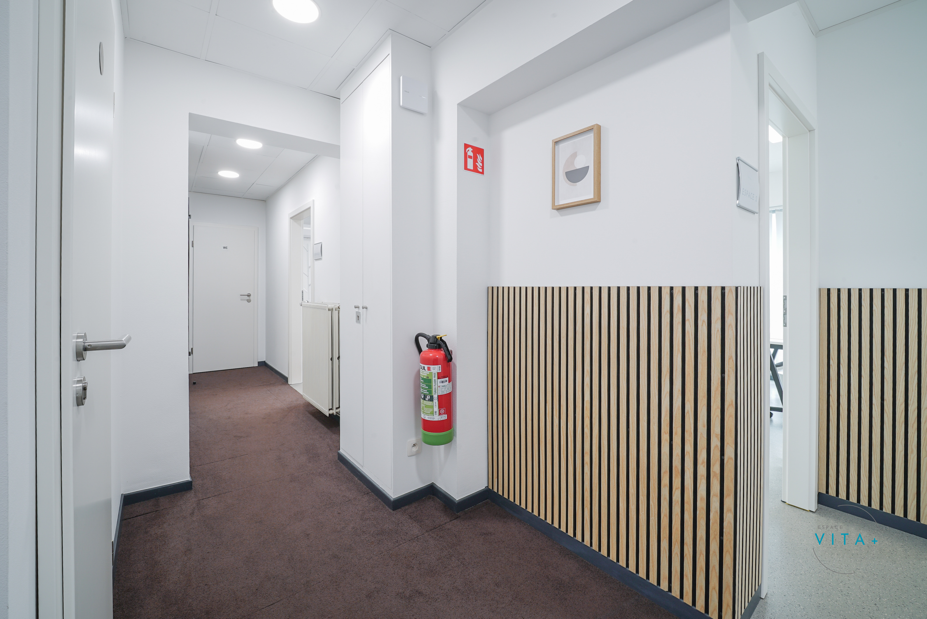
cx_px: 464
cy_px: 310
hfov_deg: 104.2
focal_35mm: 14
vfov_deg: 81.3
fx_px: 361
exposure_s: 1.3
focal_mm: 14
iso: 50
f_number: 16
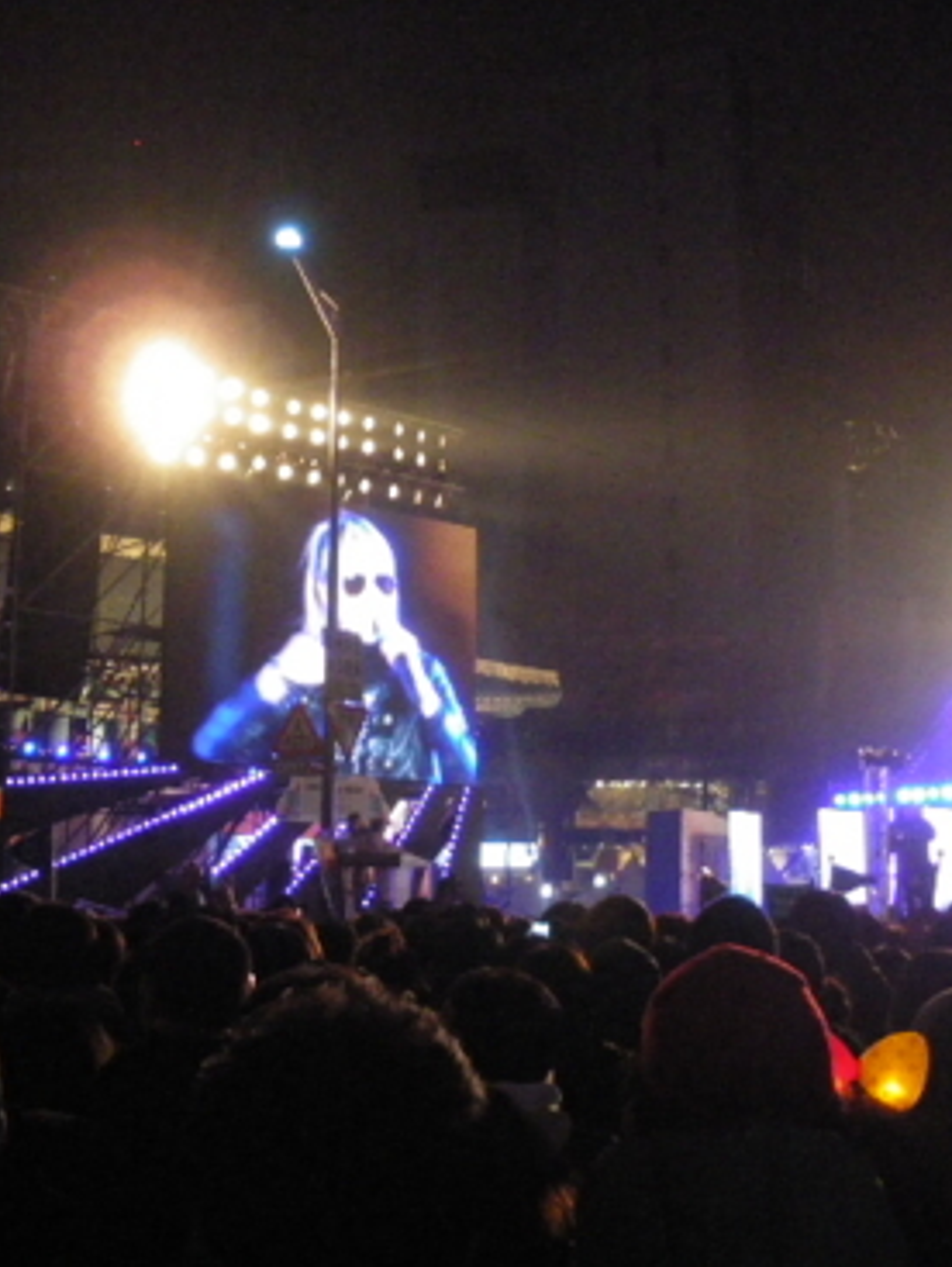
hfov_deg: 29.6
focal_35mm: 49
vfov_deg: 38.9
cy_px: 630
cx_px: 376
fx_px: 1794
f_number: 3.5
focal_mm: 6.3
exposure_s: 1/30
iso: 800
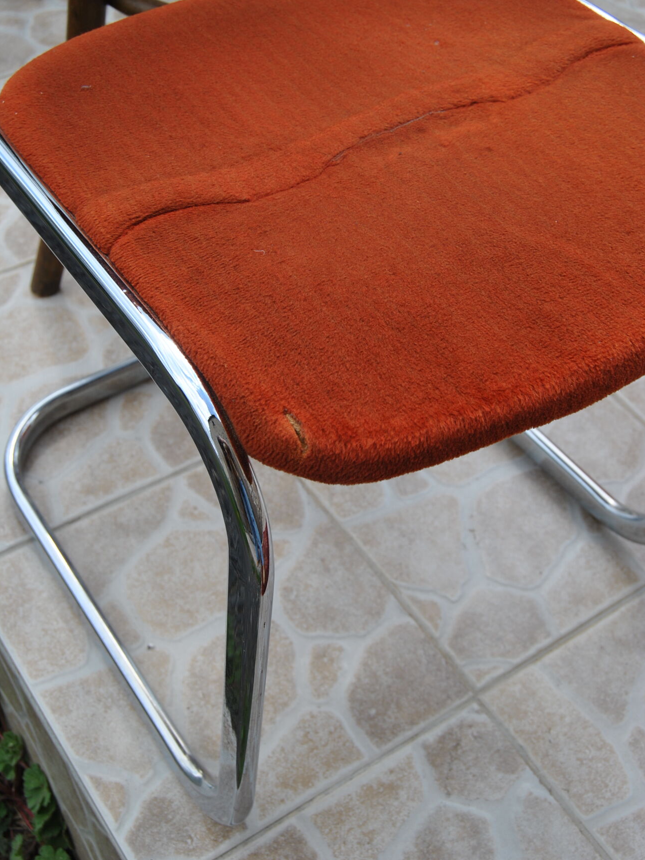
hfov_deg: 28.8
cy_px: 401
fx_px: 1256
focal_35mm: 51
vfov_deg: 37.8
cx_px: 324
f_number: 7.1
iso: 100
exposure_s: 1/200
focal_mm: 31
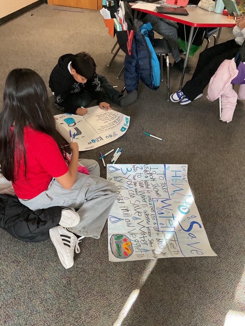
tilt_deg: -40.7
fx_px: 274
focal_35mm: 29
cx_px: 122
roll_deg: -2.2
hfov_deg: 48.2
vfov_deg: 61.7
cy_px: 163
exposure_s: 1/60
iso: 160
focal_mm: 3
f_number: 1.8
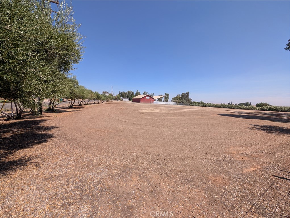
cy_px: 109
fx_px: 101
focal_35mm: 12
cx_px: 145
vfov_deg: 94.6
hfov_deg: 110.5
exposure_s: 1/2660
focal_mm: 2.02
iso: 54
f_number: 1.7
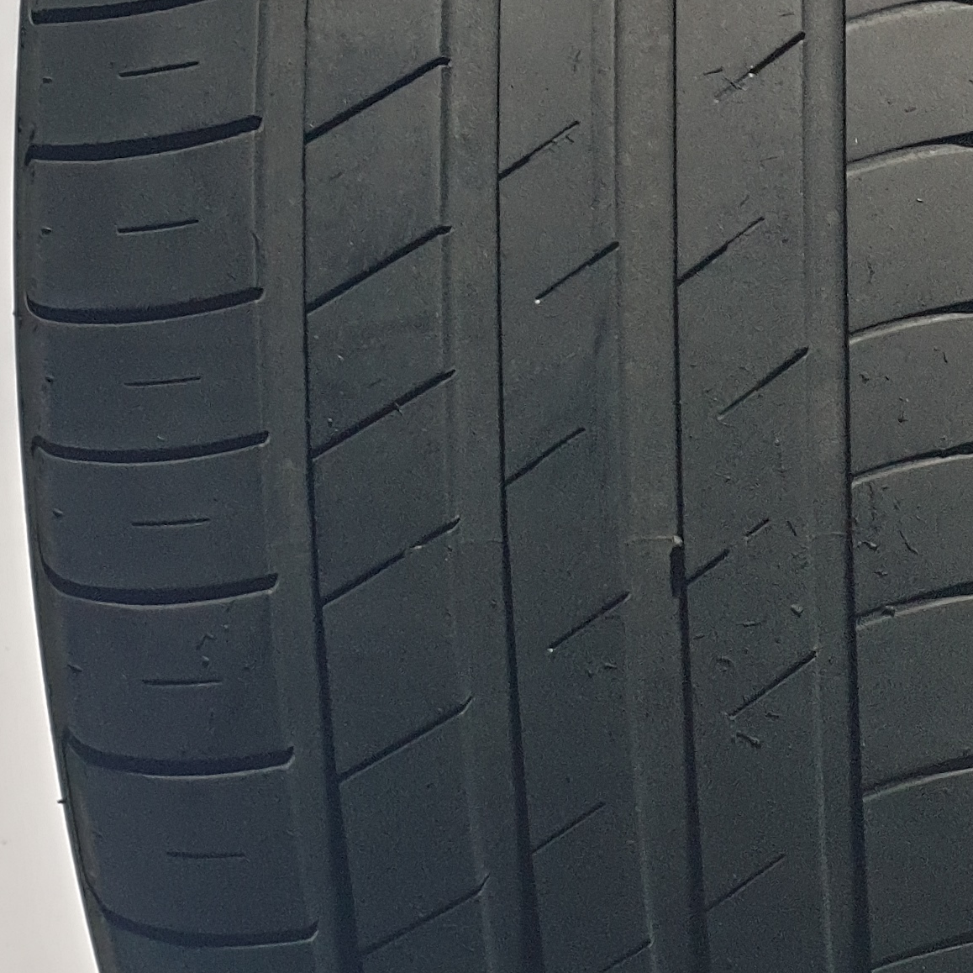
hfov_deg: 20.1
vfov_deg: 21.5
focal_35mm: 80
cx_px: 1218
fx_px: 2544
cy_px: 279
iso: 320
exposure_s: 1/25
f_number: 2.4
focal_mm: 4.3
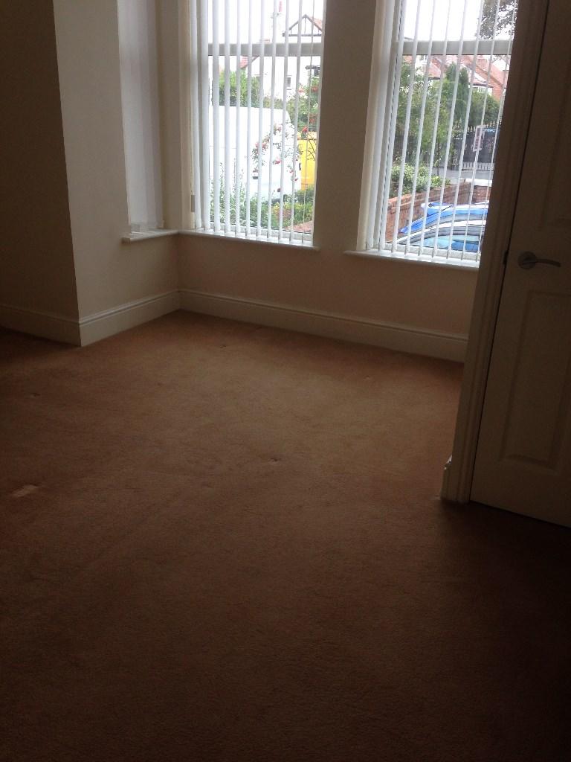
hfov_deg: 42.9
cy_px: 381
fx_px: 726
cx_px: 286
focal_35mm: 33
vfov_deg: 55.4
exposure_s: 1/120
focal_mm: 4.12
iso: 80
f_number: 2.4
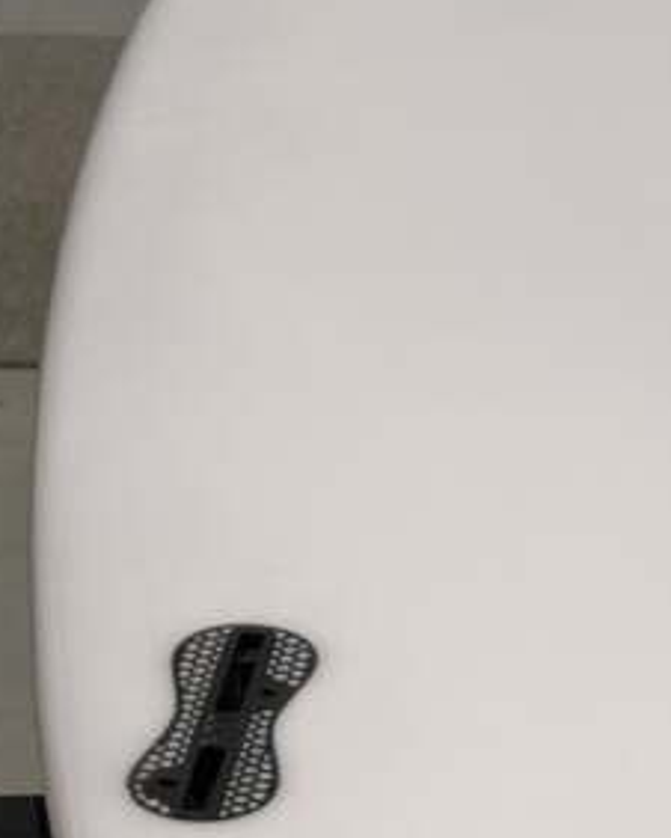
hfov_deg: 7.2
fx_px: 5282
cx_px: 822
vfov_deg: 9.0
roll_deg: -0.7
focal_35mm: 213
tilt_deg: -23.5
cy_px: 725
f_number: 2.8
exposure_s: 1/100
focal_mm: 9
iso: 50
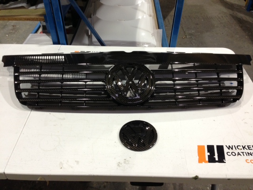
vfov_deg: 42.9
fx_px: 241
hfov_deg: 55.4
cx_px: 126
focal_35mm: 33
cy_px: 95
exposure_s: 1/20
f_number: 2.4
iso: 125
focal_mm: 4.13
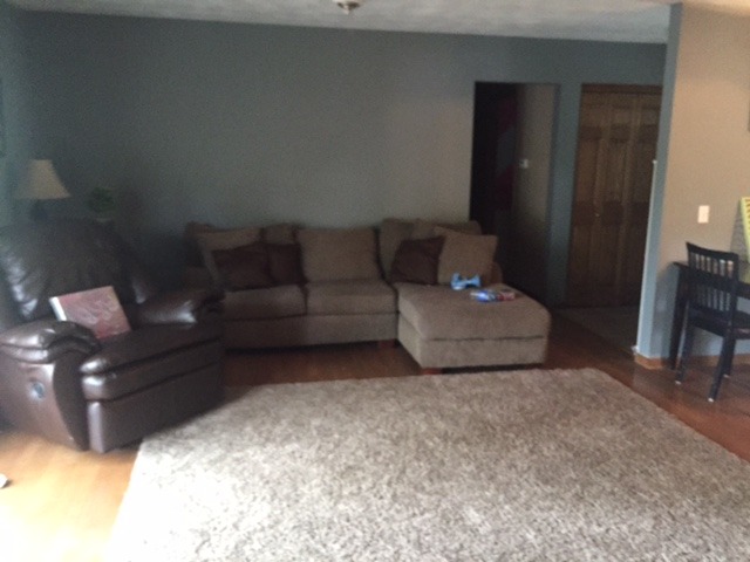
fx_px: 628
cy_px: 281
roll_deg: -2.7
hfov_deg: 61.7
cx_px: 375
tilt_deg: -10.6
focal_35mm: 29
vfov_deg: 48.2
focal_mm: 4.15
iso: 320
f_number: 2.2
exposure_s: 1/15
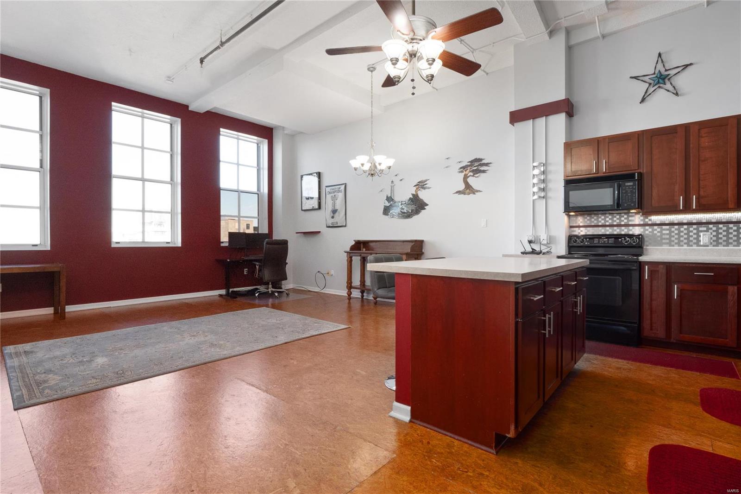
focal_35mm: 16
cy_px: 247
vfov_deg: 73.7
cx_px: 370
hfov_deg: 96.7
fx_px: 329
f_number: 10
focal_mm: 8
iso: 400
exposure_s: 1/2.5
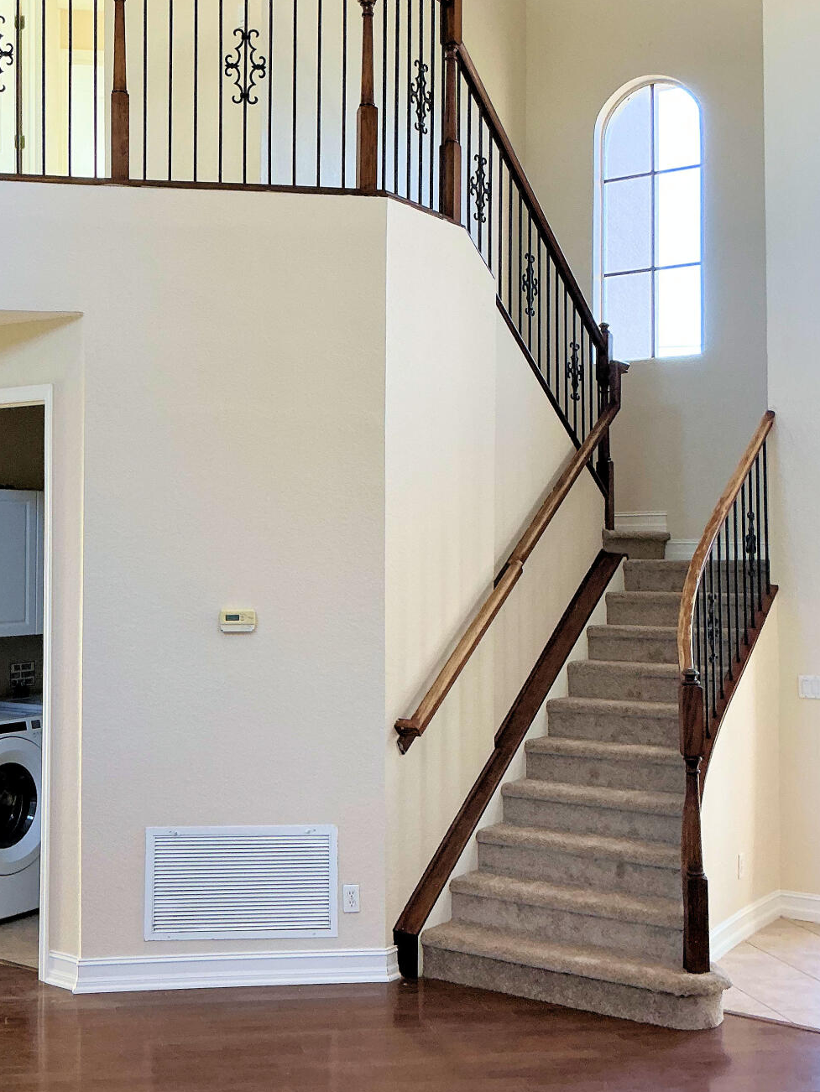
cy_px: 525
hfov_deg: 33.1
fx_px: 1358
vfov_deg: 43.8
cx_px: 222
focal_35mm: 43
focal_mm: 3
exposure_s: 1/60
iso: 80
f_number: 1.8
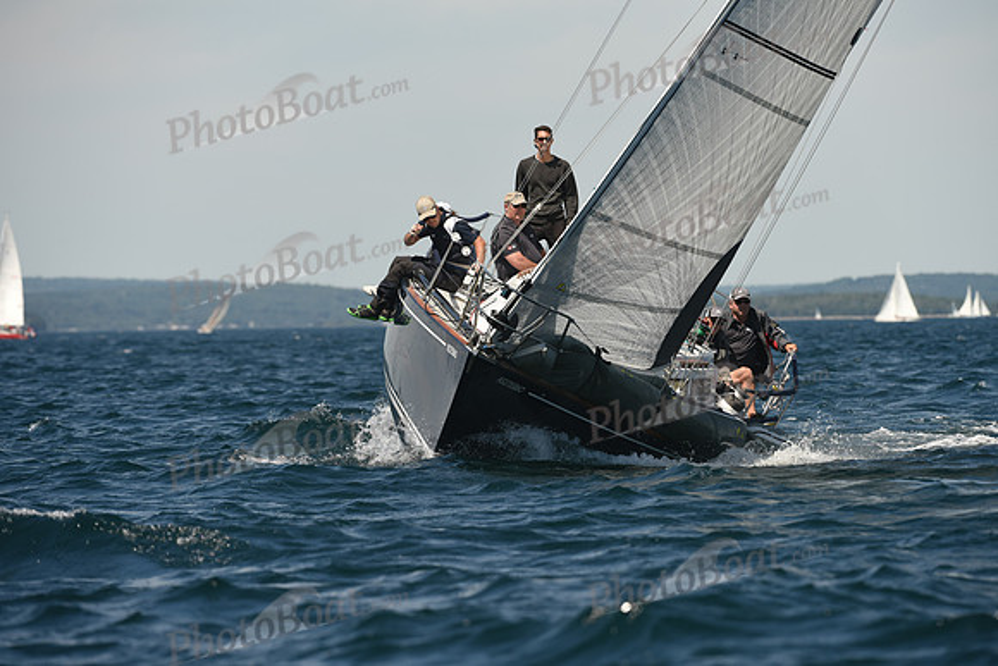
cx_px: 499
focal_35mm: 330
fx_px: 9150
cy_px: 333
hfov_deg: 6.2
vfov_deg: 4.2
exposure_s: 1/1000
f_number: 6.3
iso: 250
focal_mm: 330
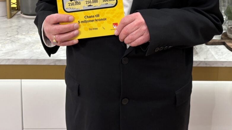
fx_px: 320
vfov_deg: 21.4
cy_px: -27
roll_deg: -1.1
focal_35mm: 52
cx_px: 133
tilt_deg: -9.1
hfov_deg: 39.8
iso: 125
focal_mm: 5.96
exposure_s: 1/80
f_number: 1.6
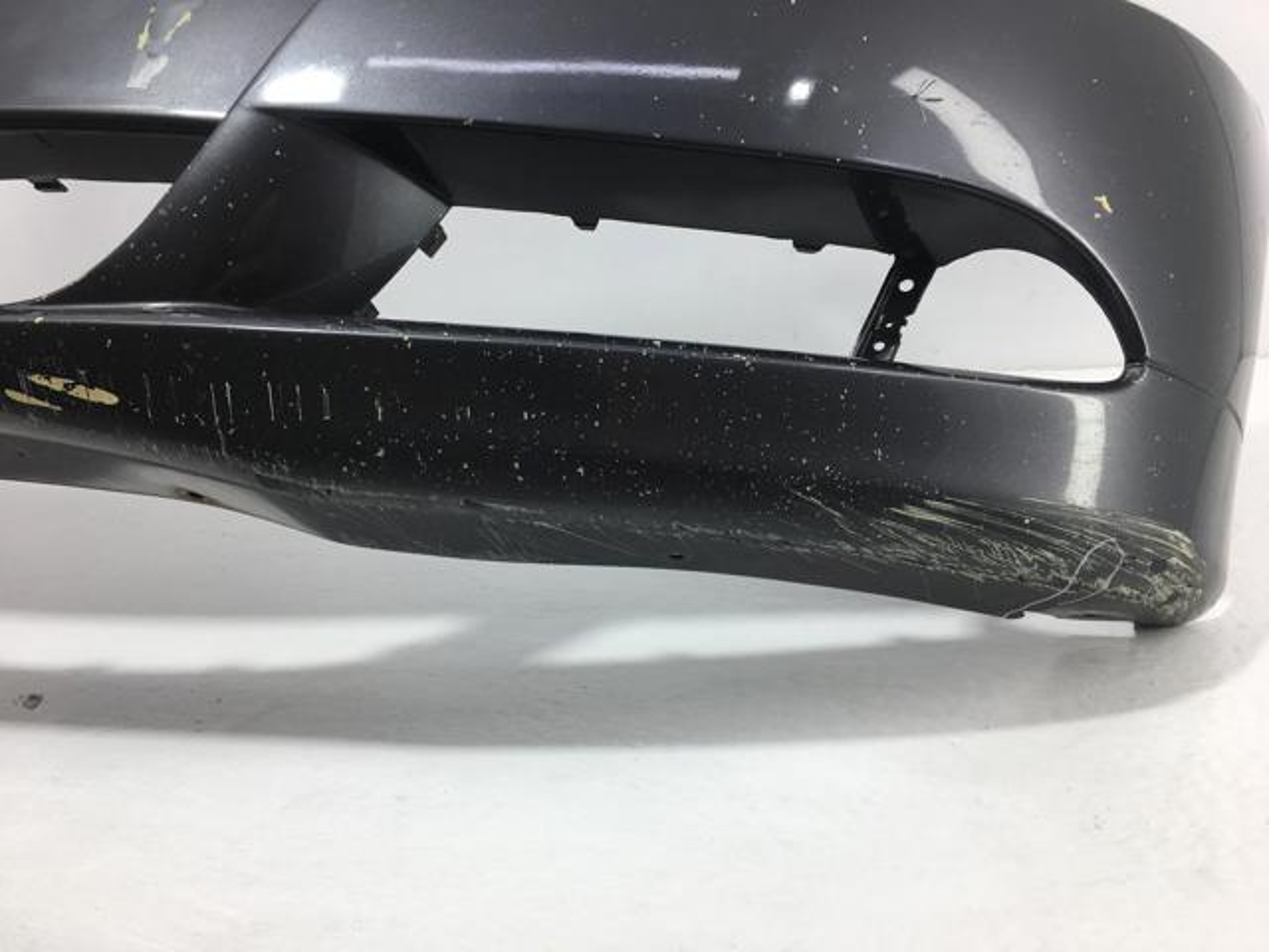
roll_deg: +8.8
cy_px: 476
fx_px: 1063
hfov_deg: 61.7
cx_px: 634
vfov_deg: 48.2
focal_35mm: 29
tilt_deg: -20.9
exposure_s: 1/125
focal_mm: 4.15
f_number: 2.2
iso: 25
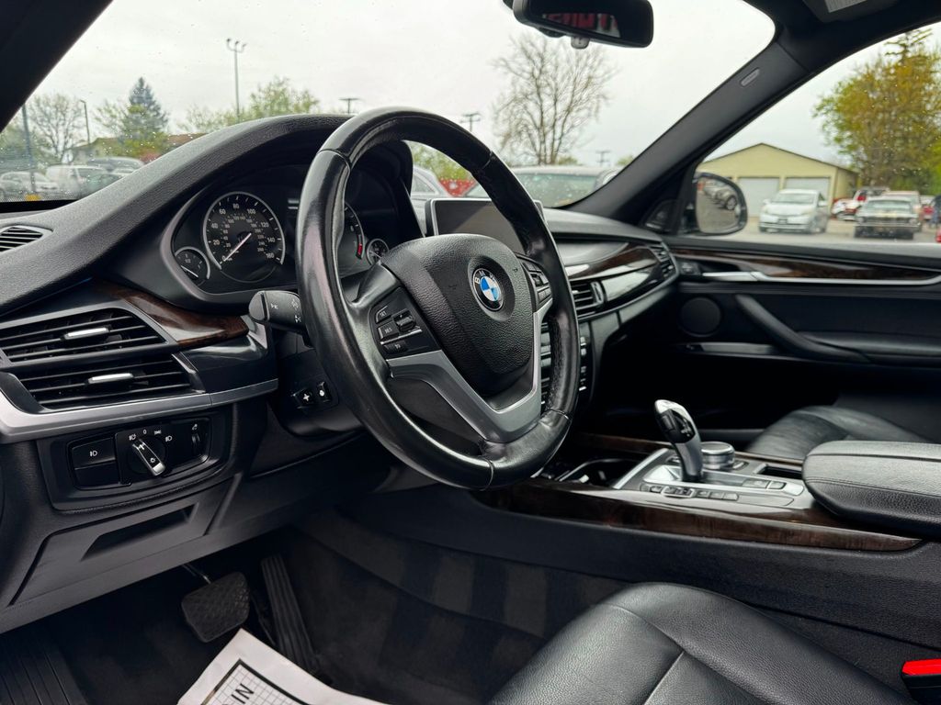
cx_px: 470
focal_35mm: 24
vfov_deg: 56.8
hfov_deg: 71.6
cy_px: 352
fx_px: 652
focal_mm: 6.76
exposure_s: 1/297
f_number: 1.78
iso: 80
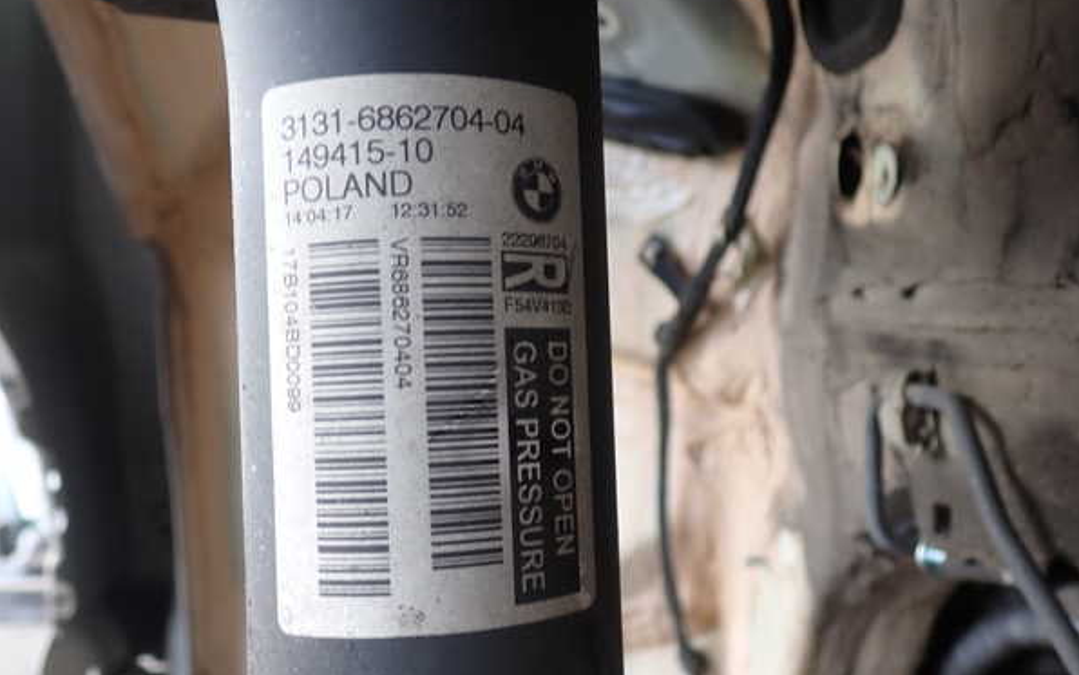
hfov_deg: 59.6
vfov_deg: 39.5
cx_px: 540
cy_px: 351
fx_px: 941
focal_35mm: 32
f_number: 2.3
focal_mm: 5.4
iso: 125
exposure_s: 1/60
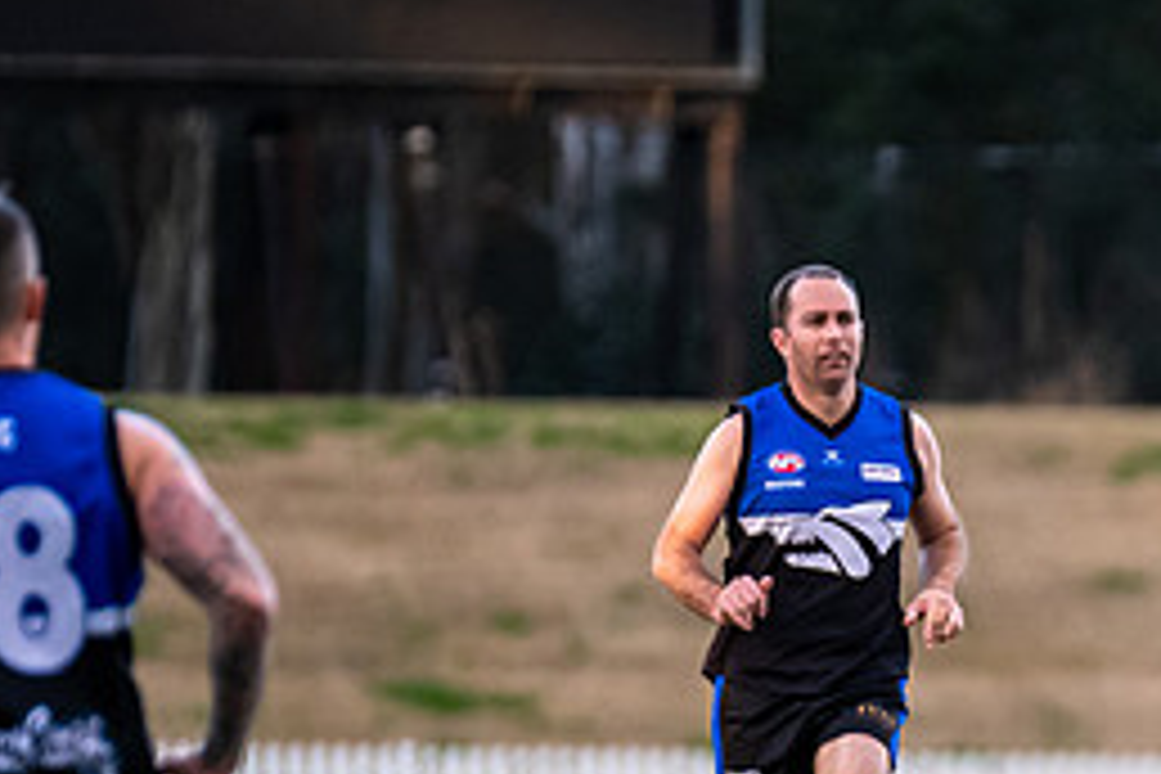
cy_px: 578
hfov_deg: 2.8
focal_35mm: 723
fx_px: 23315
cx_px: 1582
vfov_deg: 1.9
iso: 1800
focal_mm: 220
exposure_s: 1/1600
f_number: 2.8
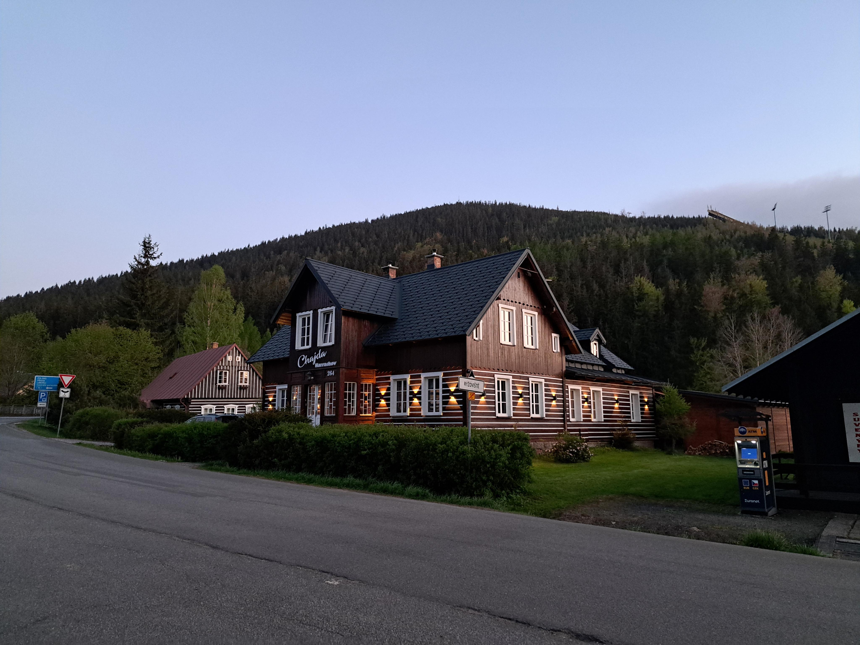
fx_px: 596
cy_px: 322
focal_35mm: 24
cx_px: 430
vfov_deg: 56.8
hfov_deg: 71.6
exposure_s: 1/50
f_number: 1.8
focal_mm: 5.23
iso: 400
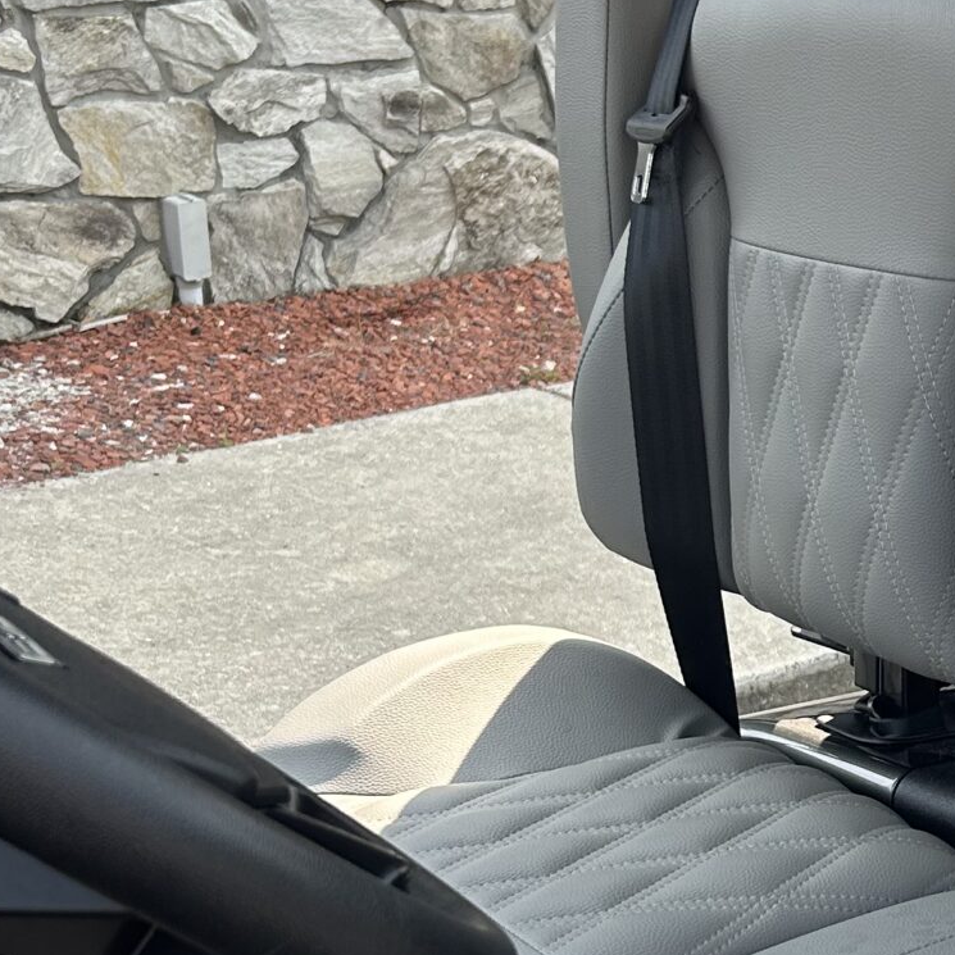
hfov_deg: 20.8
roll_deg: -0.9
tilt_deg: -21.6
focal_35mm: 79
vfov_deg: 21.7
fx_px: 2466
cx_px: 1054
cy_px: 706
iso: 50
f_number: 1.5
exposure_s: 1/808
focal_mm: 5.7
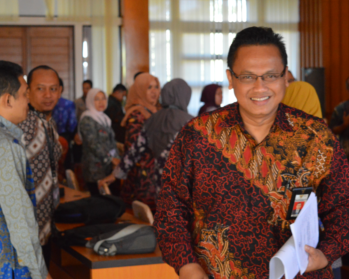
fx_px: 930
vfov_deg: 17.1
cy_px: 140
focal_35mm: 90
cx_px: 196
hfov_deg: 21.3
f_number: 5.6
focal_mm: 52
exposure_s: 1/200
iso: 3200
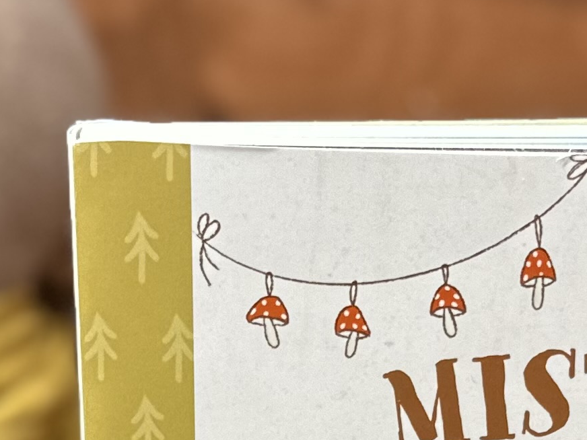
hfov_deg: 17.7
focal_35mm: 111
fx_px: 1882
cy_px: 668
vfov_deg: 12.6
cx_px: 287
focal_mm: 6.86
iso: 64
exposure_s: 1/100
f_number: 1.78
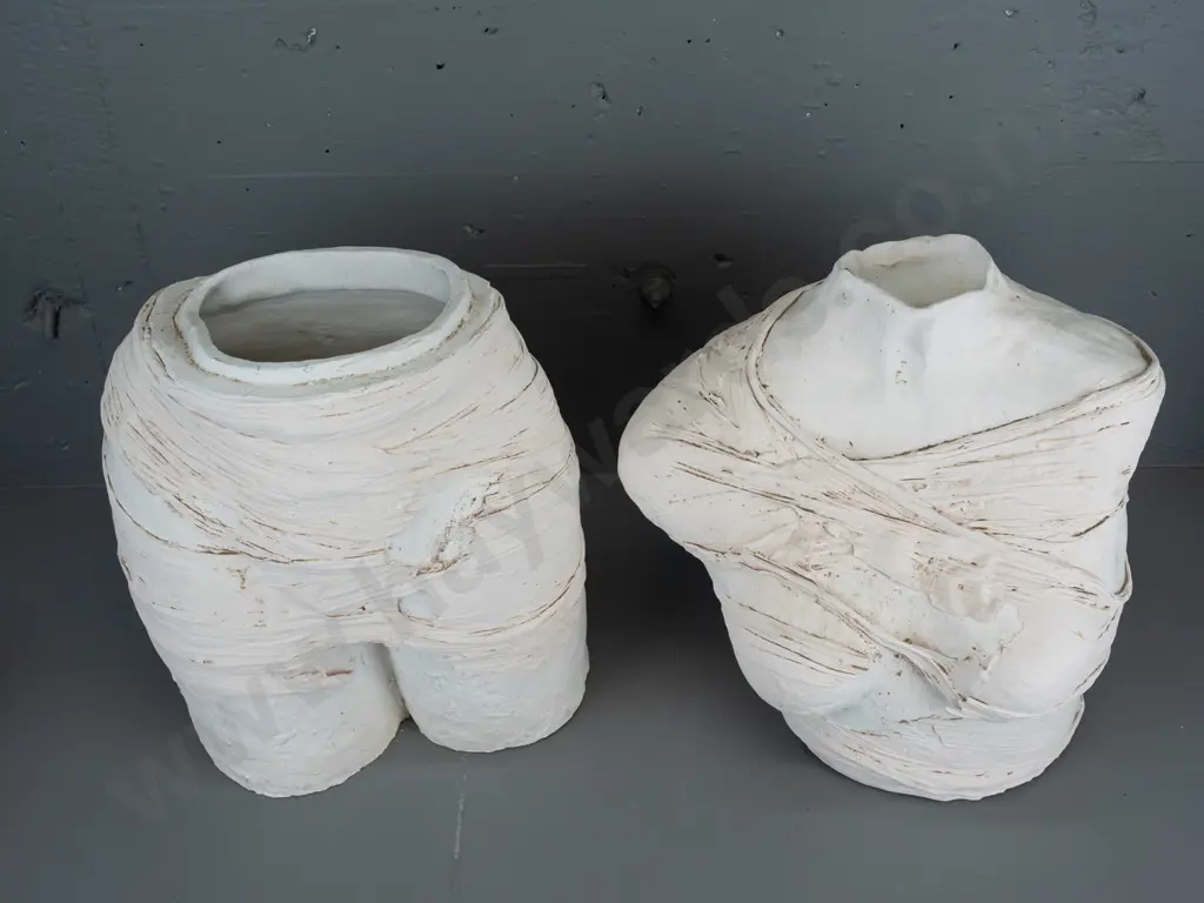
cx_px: 602
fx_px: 1600
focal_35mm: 46
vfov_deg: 31.5
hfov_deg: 41.2
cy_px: 452
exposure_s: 1/800
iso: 2500
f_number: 5.6
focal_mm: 23
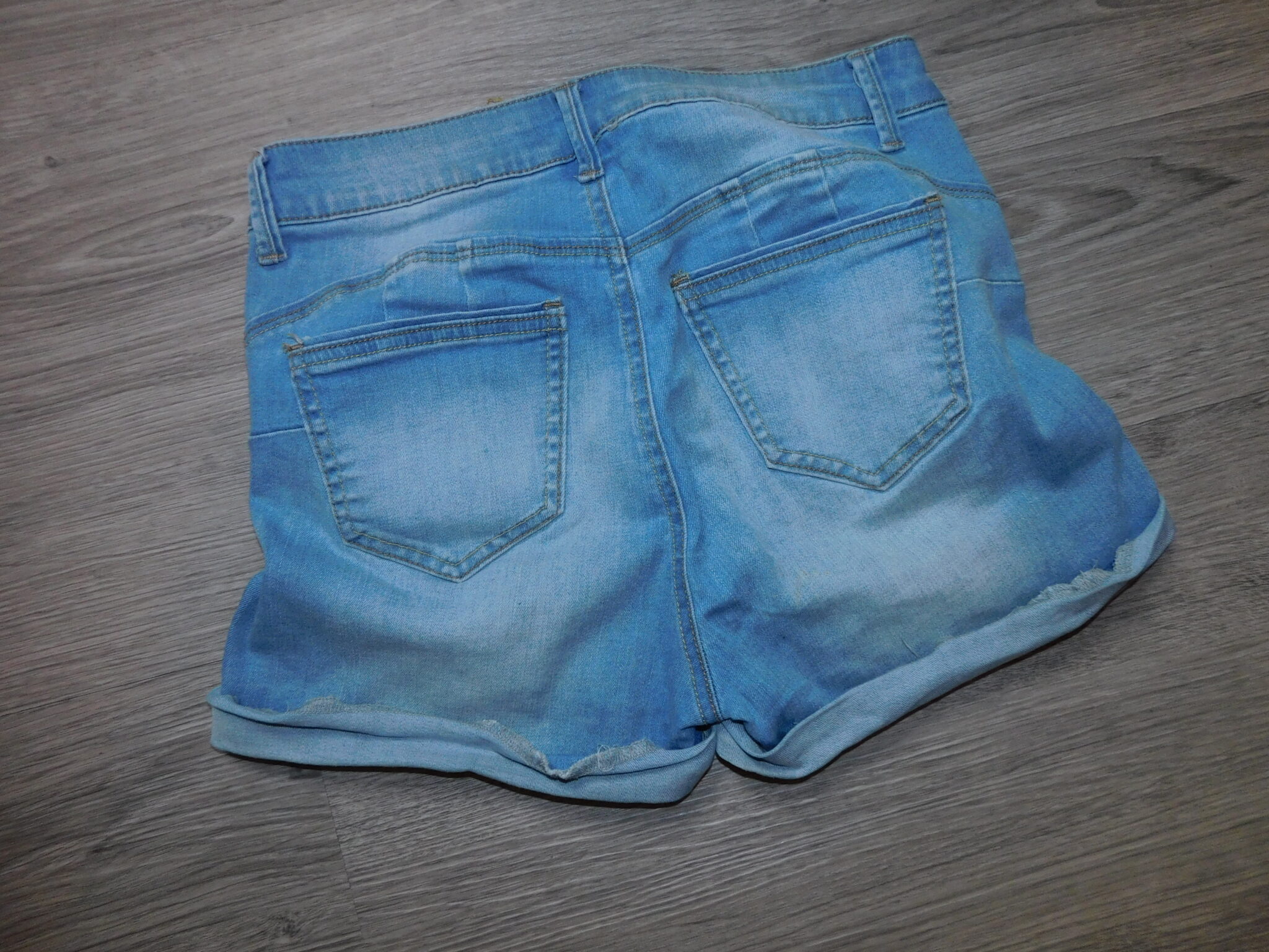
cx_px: 634
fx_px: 843
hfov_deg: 73.9
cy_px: 476
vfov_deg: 58.9
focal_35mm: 23
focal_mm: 4
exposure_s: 1/30
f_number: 3
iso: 200
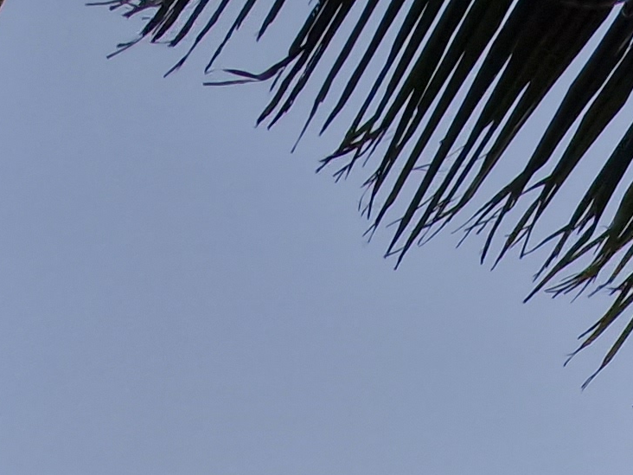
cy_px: 1265
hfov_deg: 27.4
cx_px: 361
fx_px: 1298
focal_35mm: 71
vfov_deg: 12.9
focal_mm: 1.74
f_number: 2.2
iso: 50
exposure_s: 1/201
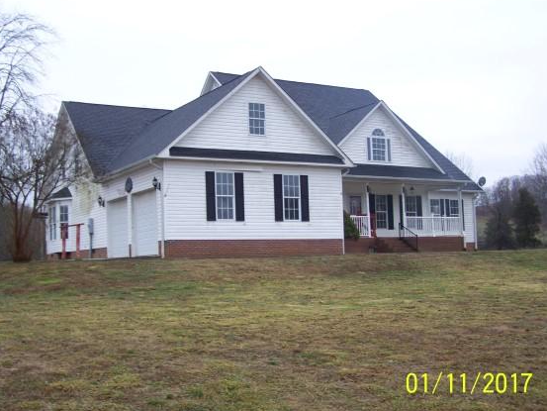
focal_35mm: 44
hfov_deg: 42.9
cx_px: 250
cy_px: 207
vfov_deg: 32.9
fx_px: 695
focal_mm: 6.3
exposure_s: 1/100
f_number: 2.8
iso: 64
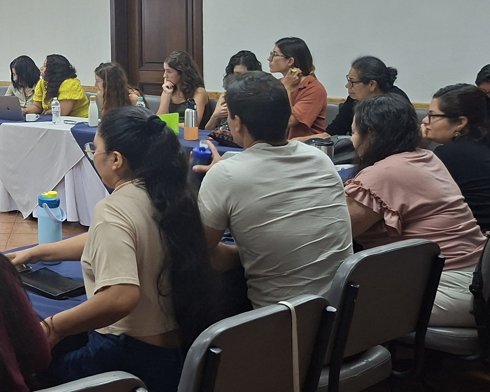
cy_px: 106
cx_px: -66
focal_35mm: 54
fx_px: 783
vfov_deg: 27.8
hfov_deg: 30.6
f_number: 1.8
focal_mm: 5.54
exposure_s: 1/60
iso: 250
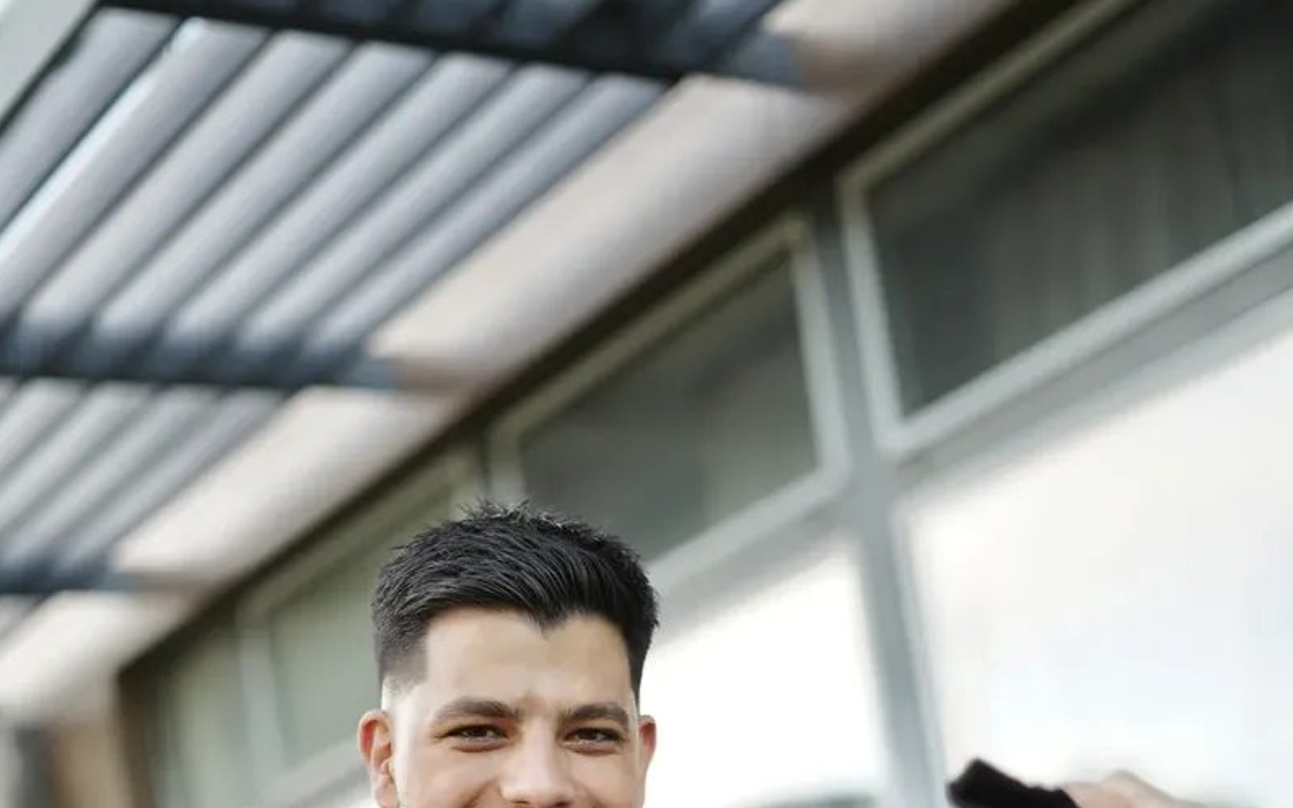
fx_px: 2713
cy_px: 935
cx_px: 643
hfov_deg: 26.8
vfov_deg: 16.3
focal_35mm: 77
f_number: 1.8
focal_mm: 50
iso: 200
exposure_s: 1/200
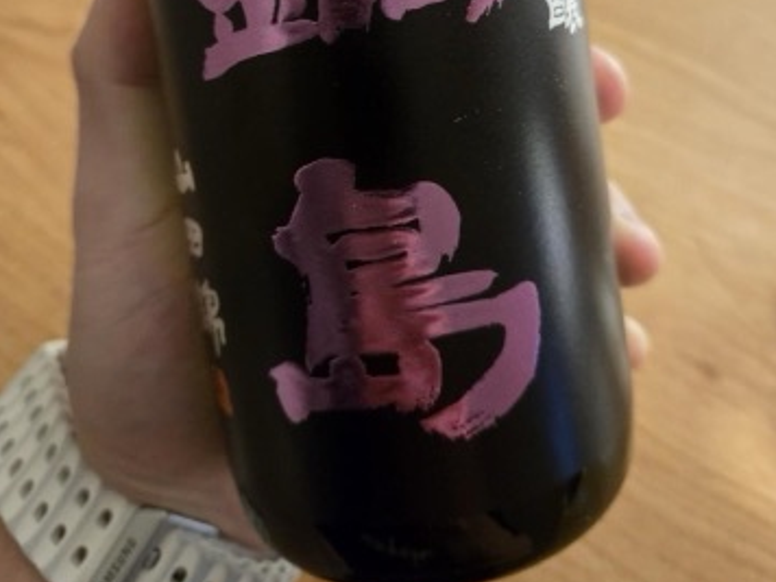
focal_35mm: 31
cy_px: 89
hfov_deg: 58.4
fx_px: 695
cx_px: 388
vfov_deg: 42.7
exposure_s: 1/30
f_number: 1.8
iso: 1250
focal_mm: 5.4
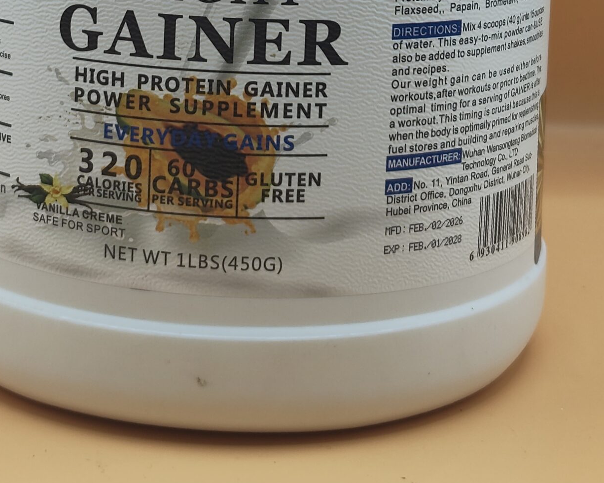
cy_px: -141
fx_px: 1823
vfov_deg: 14.5
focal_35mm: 102
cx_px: 242
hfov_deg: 18.8
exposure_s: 1/100
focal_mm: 5.56
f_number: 1.88
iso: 181
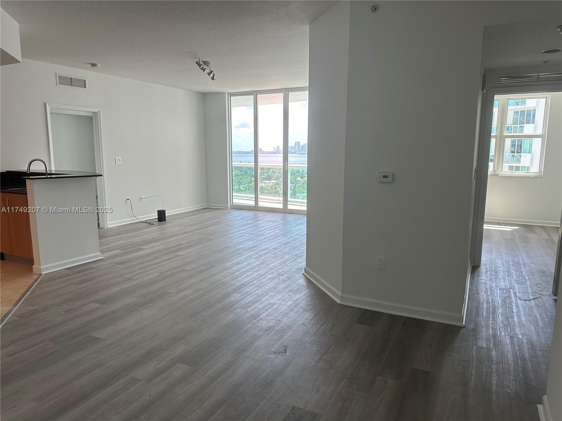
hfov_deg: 71.6
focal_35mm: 24
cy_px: 210
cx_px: 281
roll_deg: -0.1
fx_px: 390
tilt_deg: -7.8
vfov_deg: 56.8
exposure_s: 1/401
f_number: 1.78
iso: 80
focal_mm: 6.86
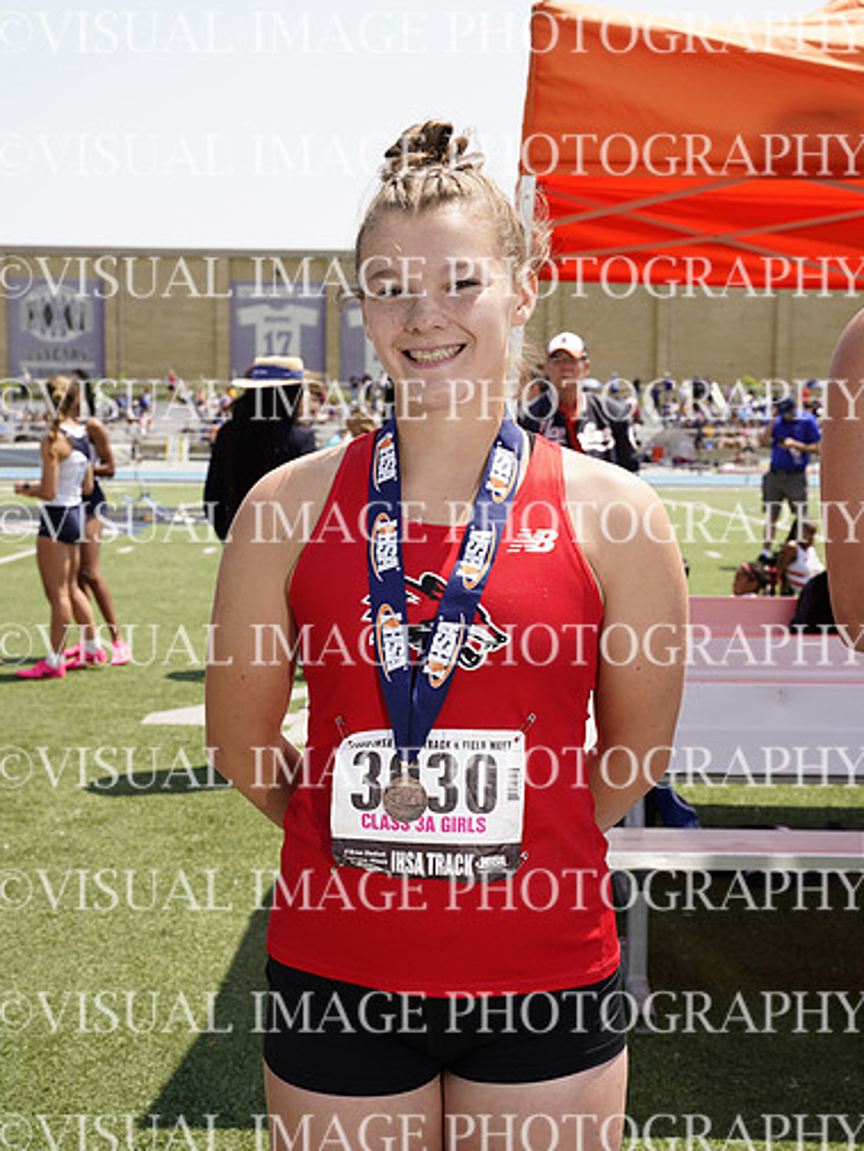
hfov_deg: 27.5
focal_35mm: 53
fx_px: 1763
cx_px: 430
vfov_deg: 36.2
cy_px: 583
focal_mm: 48
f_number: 8
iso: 100
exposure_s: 1/160
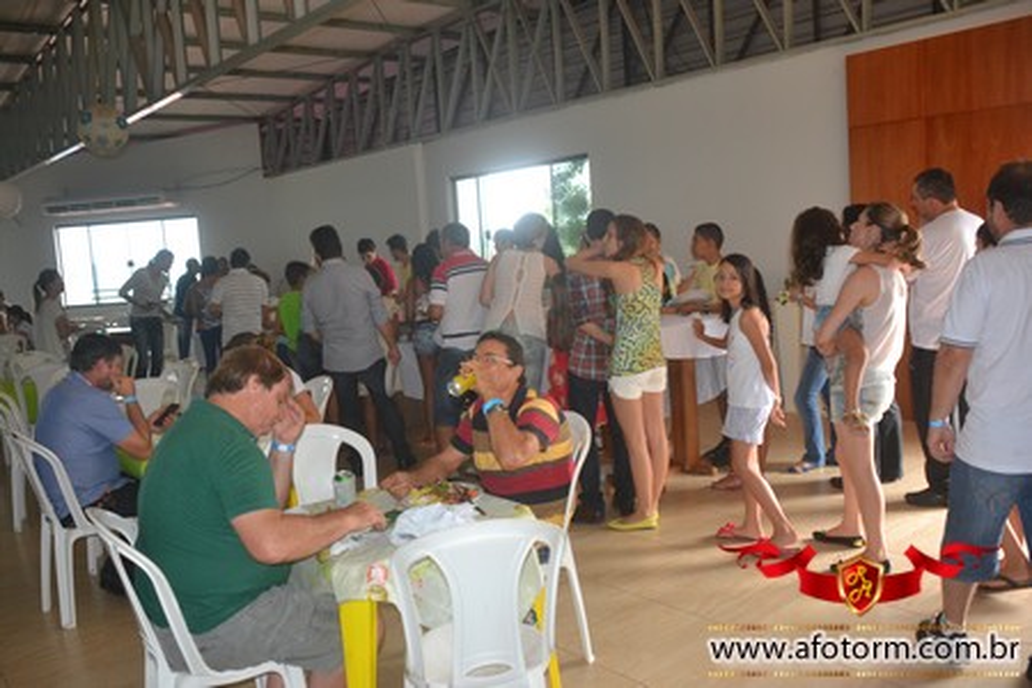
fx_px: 860
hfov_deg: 61.9
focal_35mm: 30
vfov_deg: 43.6
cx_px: 516
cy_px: 344
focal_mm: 20
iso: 640
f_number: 3.5
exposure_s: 1/60
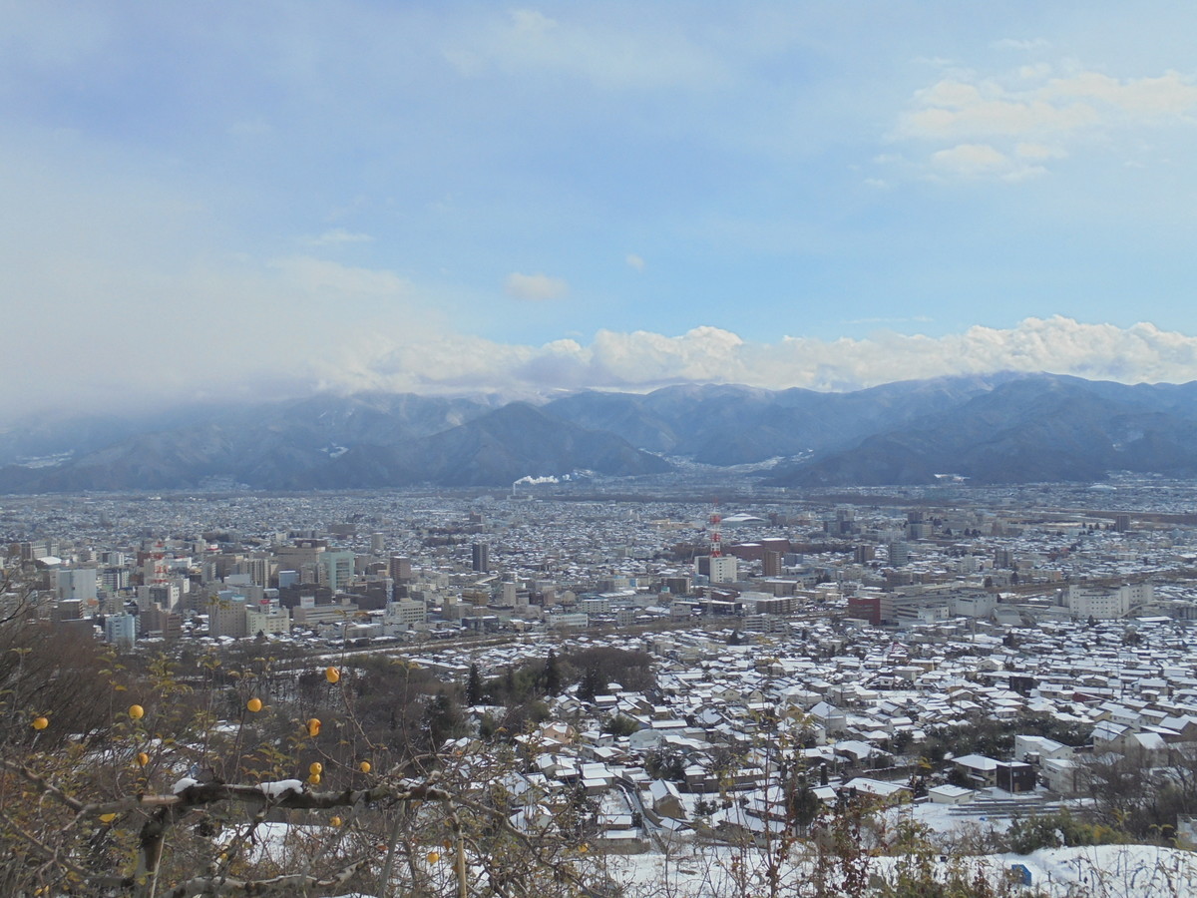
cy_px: 449
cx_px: 598
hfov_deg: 49.0
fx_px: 1314
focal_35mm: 38
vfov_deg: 37.7
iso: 100
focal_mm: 6.9
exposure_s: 1/160
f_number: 13.3
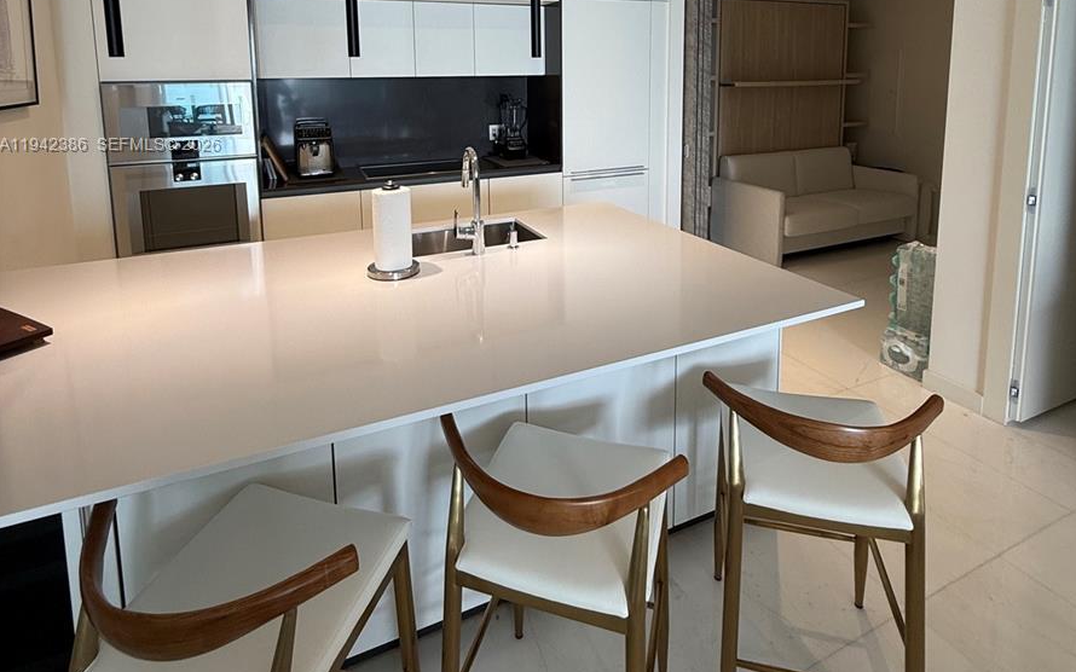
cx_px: 540
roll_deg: +0.1
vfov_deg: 55.9
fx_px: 586
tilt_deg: -6.5
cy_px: 146
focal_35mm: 20
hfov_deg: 85.1
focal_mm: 2.22
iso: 64
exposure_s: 1/120
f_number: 2.2
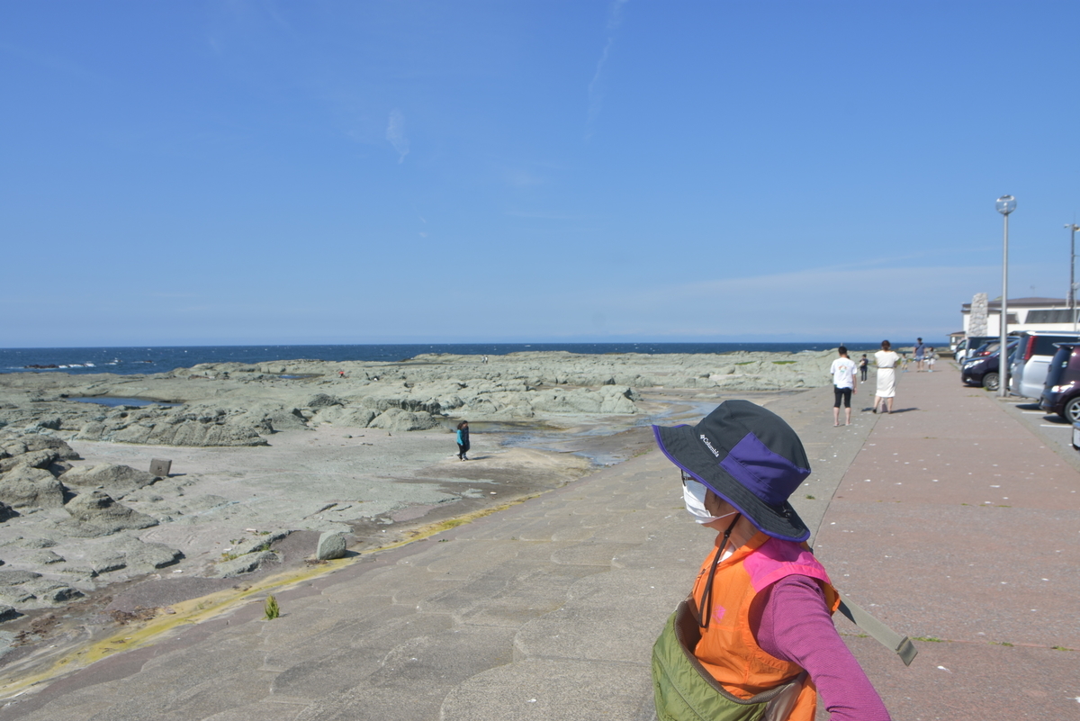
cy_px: 360
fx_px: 765
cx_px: 540
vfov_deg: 50.4
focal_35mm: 26
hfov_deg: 70.4
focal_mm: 17
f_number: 8
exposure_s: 1/250
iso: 100
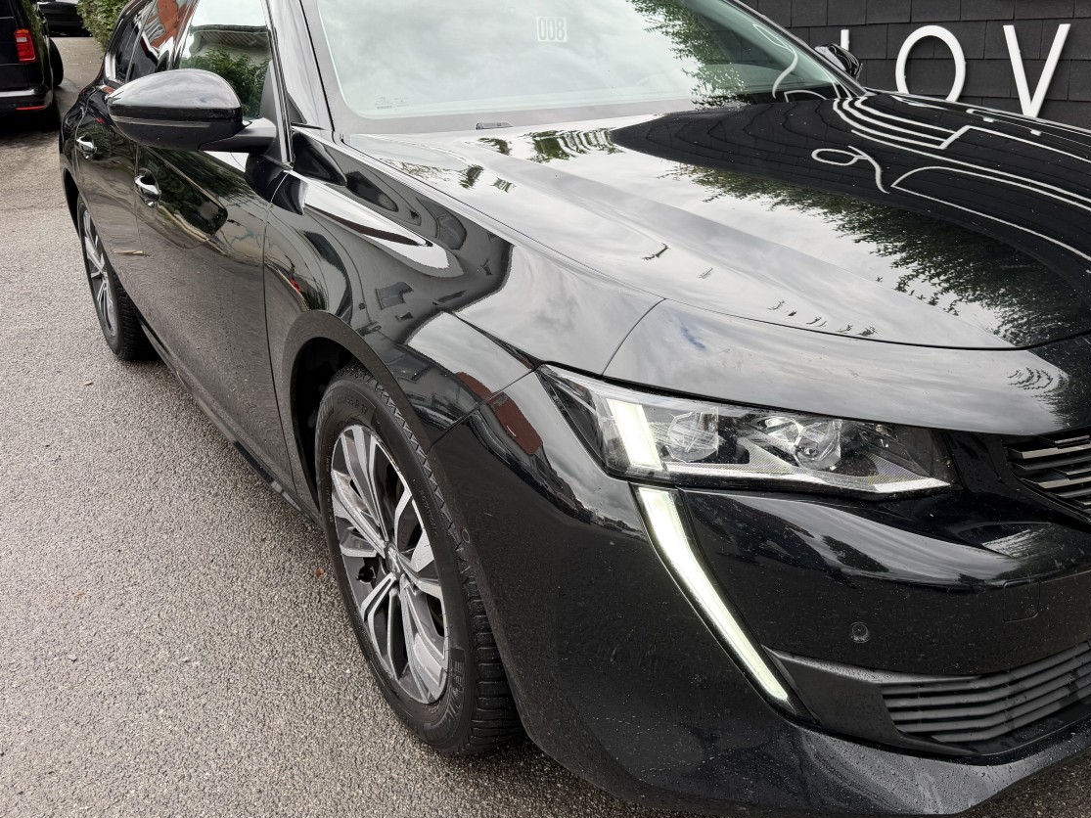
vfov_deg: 45.3
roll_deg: +1.4
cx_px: 704
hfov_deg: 57.4
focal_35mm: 31
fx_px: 977
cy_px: 356
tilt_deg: -18.4
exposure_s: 1/236
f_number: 1.78
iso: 64
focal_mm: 6.76
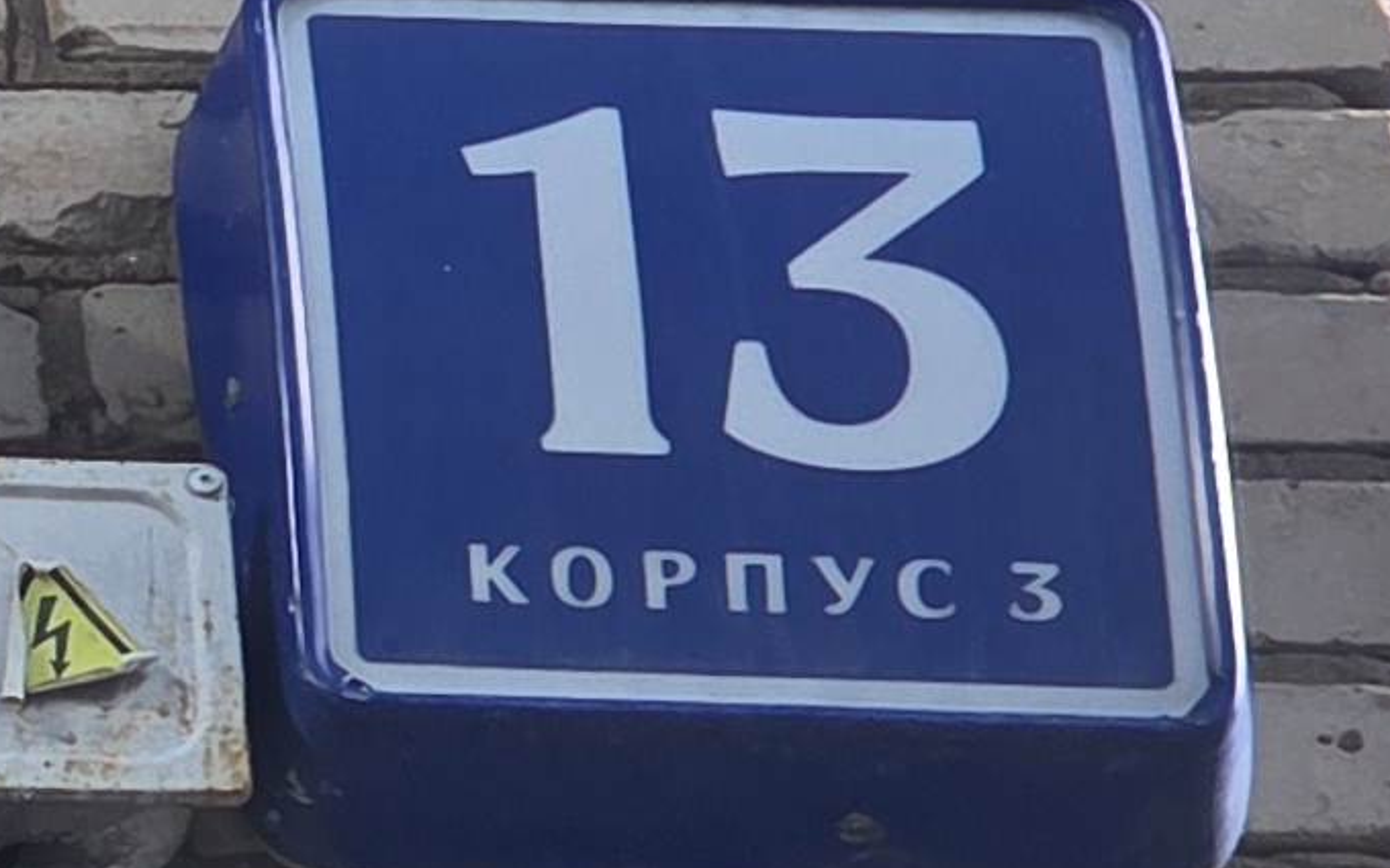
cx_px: -1924
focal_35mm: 430
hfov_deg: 4.8
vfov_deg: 3.1
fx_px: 16289
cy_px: 560
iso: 25
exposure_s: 1/308
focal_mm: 7
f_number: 2.4
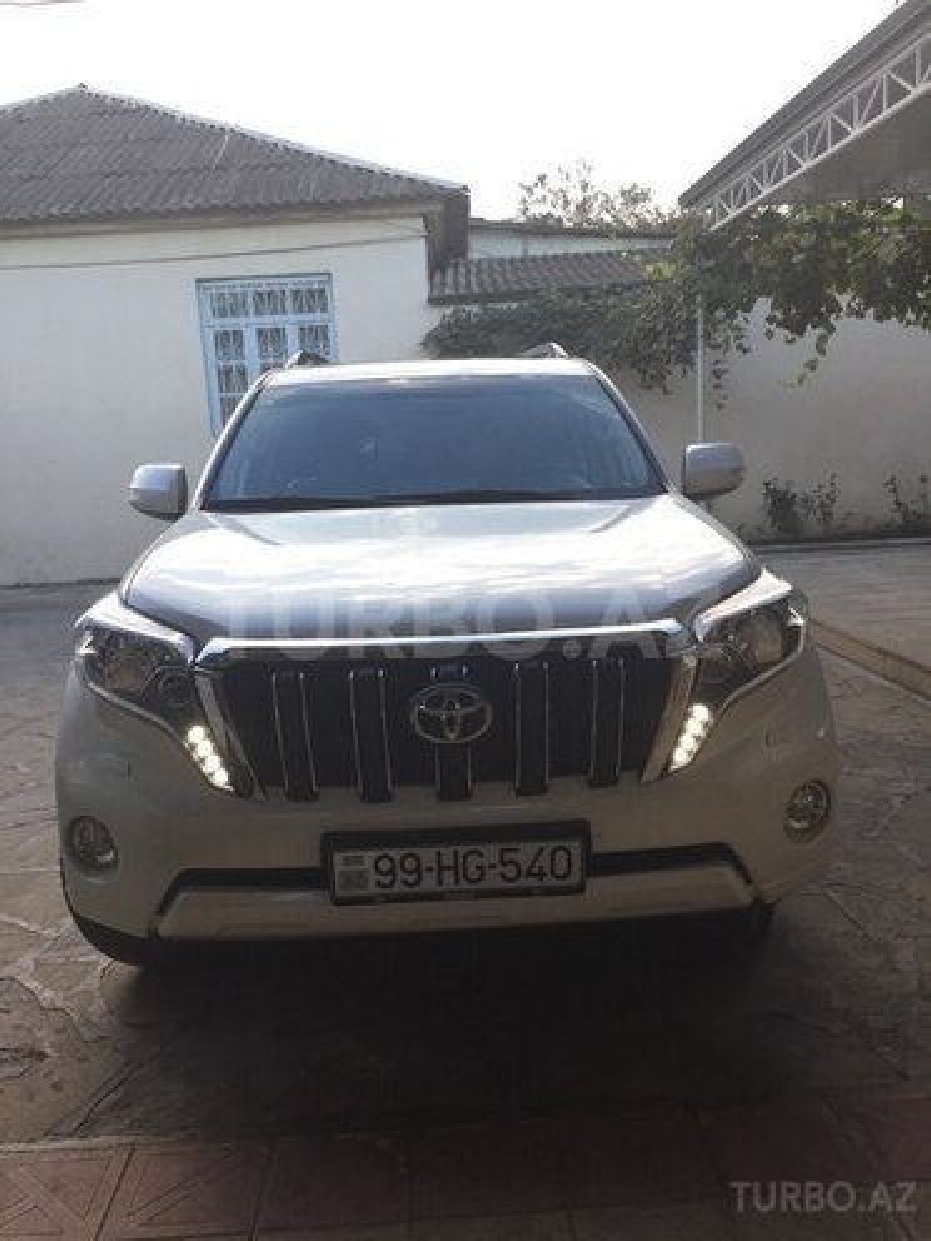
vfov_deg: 61.7
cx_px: 466
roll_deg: +3.7
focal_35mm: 29
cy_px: 620
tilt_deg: -9.1
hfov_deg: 48.2
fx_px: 1040
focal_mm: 4.15
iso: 32
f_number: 2.2
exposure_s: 1/108
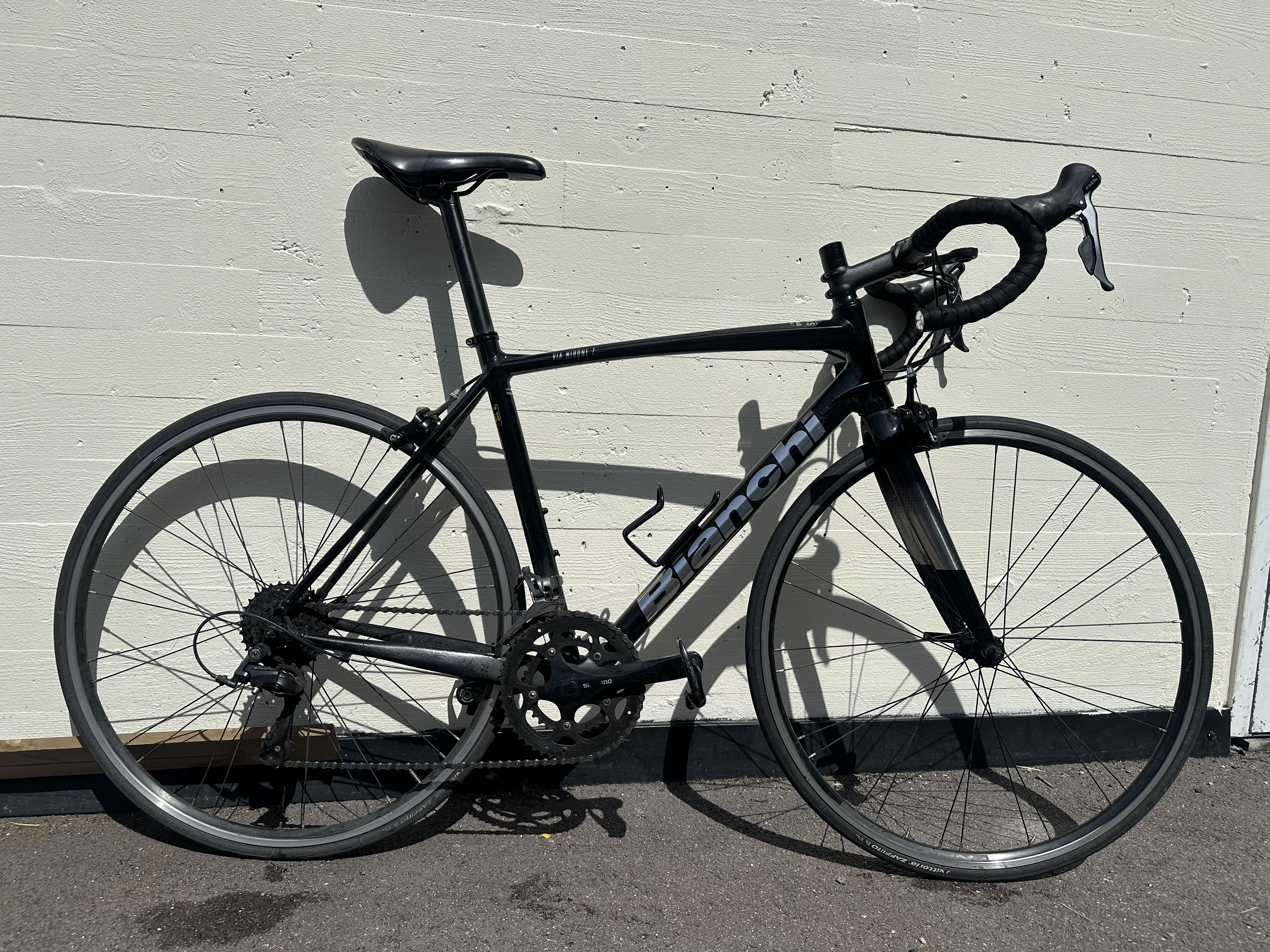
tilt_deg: -5.9
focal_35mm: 24
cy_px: 476
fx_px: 881
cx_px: 635
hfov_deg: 71.6
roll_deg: -2.4
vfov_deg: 56.8
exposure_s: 1/12048
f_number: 1.78
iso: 80
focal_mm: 6.86
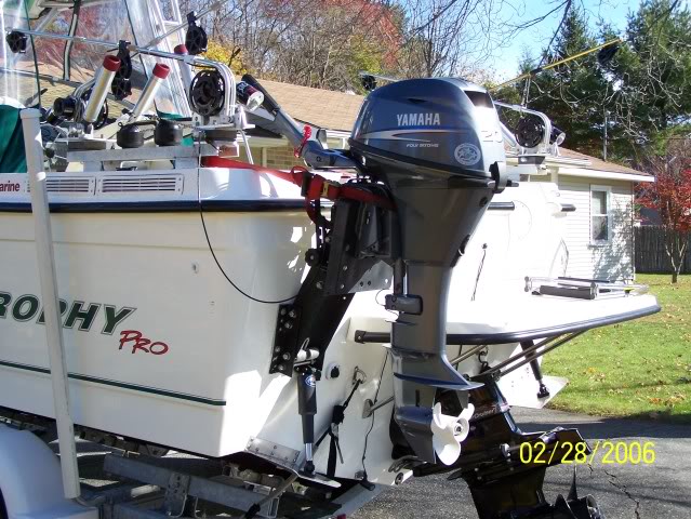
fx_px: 1019
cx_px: 346
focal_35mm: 51
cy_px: 260
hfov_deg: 37.5
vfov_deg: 28.6
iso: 100
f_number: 3
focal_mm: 8.5
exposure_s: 1/500
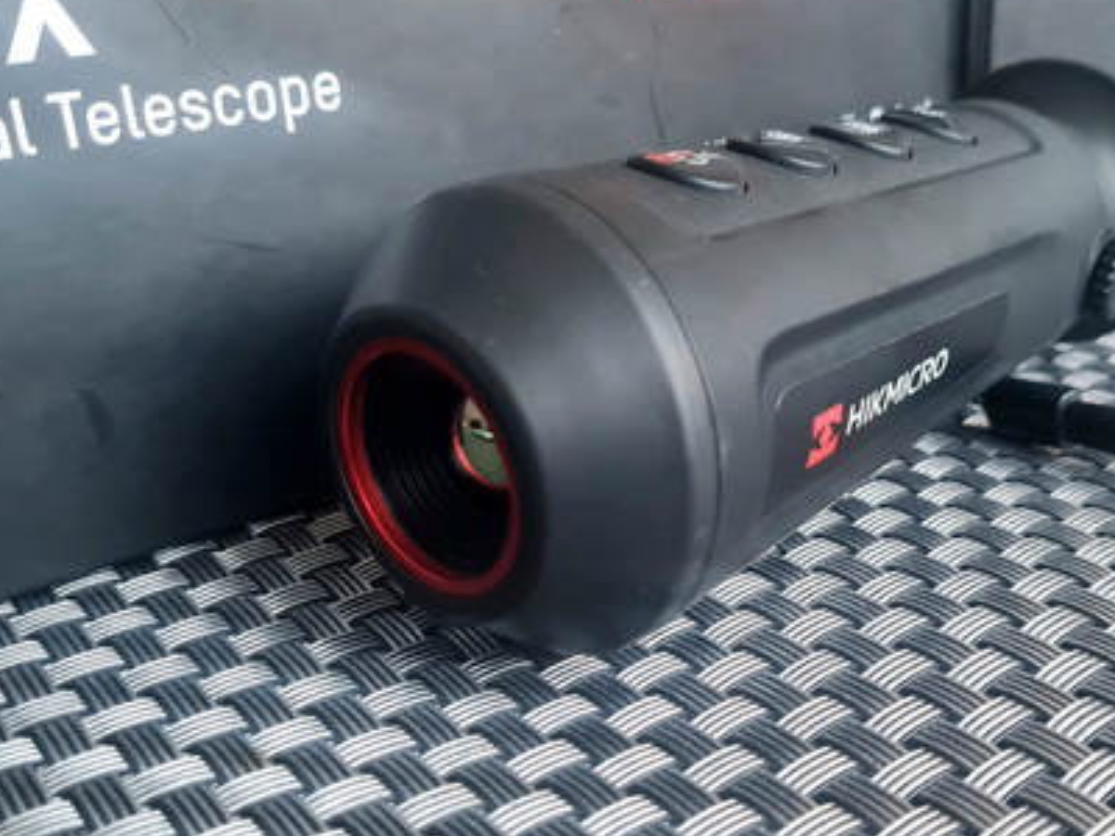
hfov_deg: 47.5
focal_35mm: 39
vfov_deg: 36.7
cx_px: 683
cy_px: 496
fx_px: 1256
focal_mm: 5.4
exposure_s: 1/25
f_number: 1.8
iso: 500
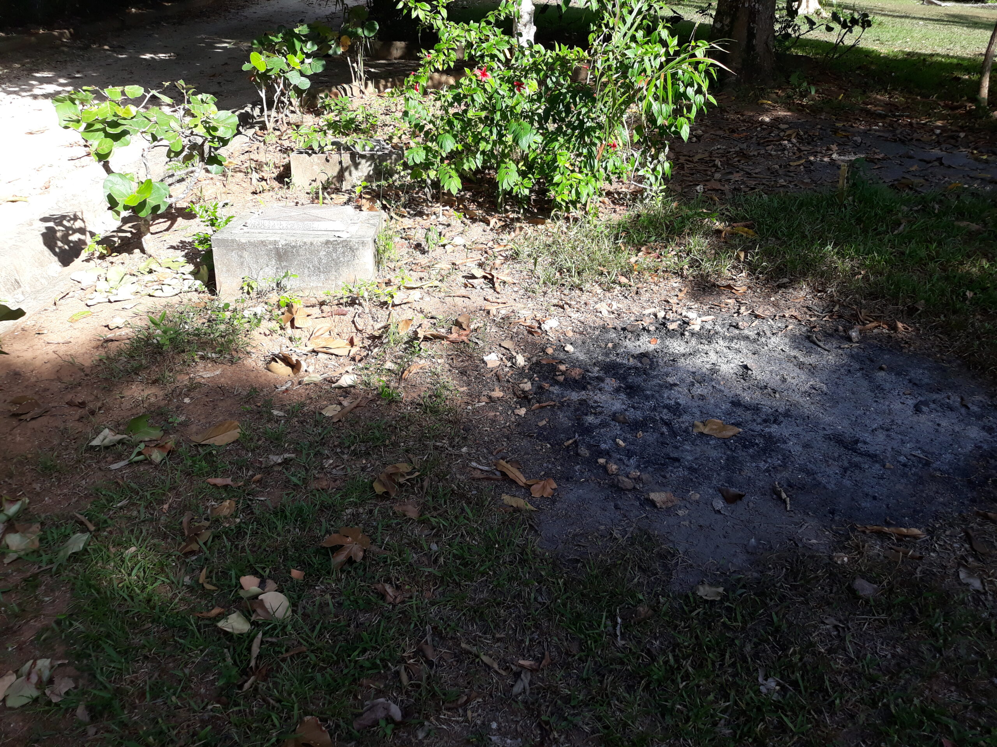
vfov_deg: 51.4
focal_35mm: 27
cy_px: 374
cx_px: 498
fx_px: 778
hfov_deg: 65.3
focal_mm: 3.71
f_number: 1.7
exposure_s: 1/524
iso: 40
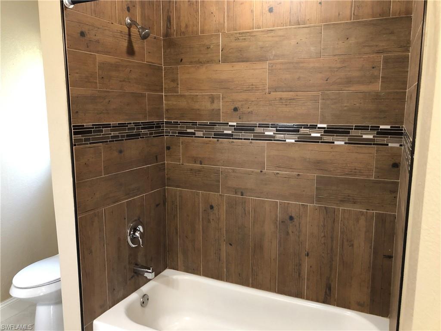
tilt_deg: -9.9
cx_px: 220
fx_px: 357
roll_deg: -0.2
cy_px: 166
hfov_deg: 63.4
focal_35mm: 28
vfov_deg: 49.7
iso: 100
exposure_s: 1/15
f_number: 1.8
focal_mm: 3.99
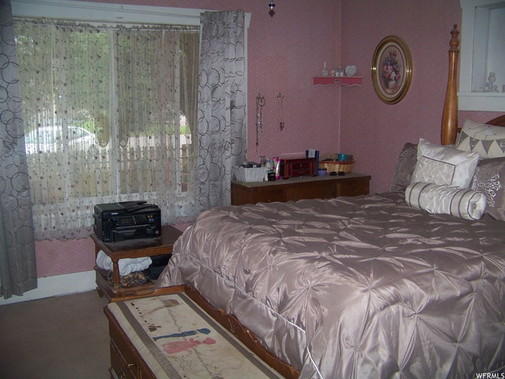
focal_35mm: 36
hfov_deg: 51.4
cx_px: 252
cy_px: 190
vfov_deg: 39.7
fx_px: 525
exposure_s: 1/125
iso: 64
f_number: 2.8
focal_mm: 5.85
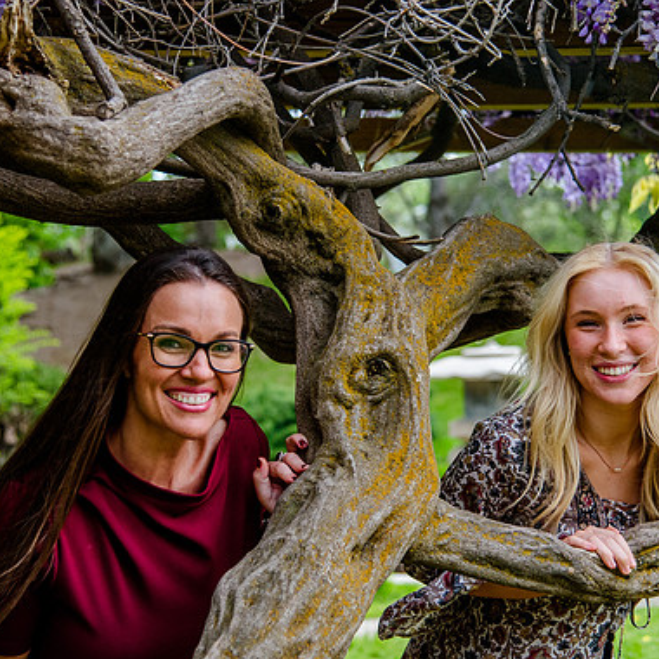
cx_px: 385
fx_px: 1982
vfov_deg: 18.9
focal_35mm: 92
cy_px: 377
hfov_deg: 18.9
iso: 1000
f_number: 4
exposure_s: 1/320
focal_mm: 55
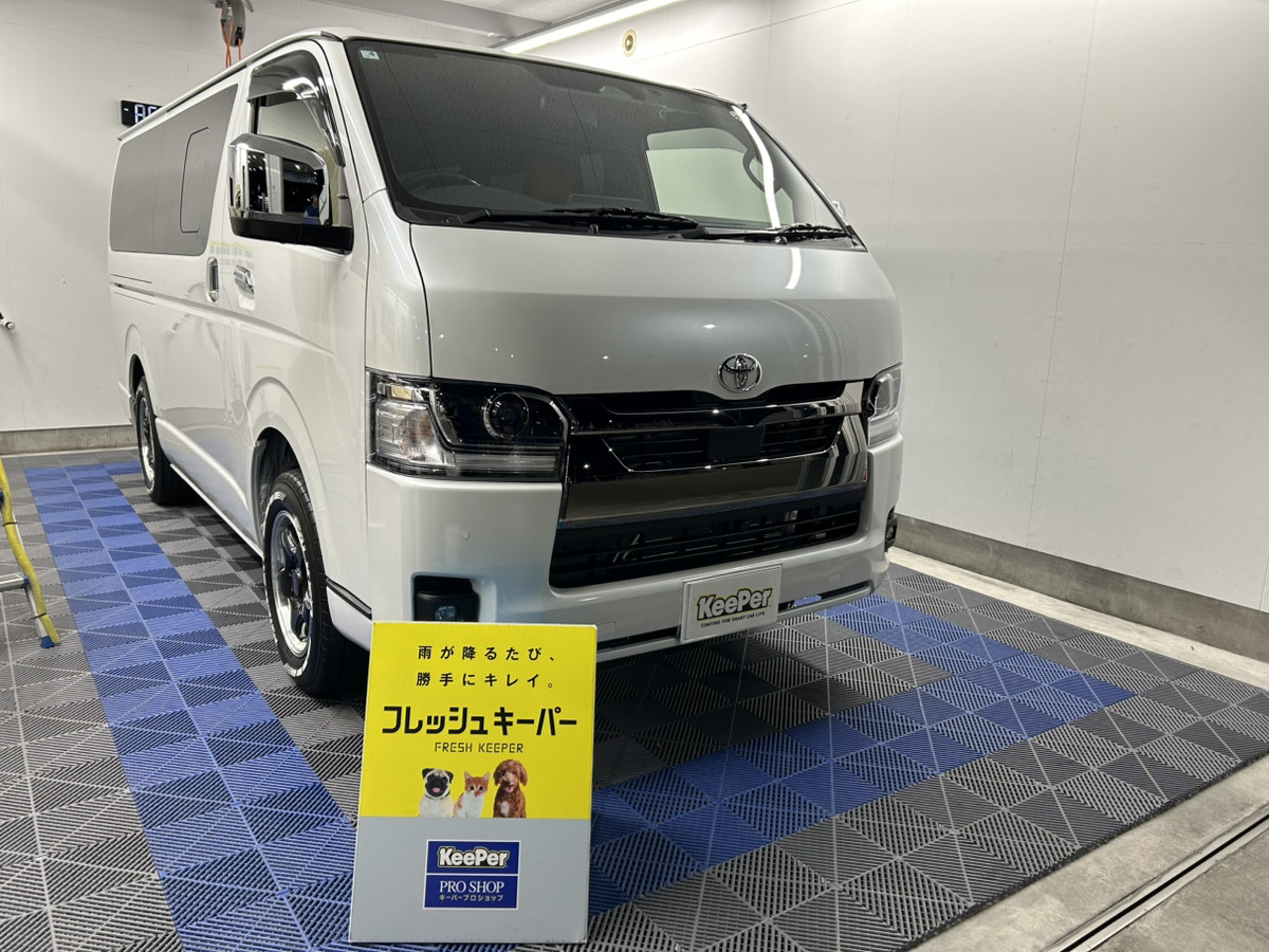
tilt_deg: -12.3
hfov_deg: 67.3
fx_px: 953
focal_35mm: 26
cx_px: 634
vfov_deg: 53.1
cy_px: 476
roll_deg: -1.4
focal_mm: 5.7
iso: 80
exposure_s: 1/120
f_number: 1.5
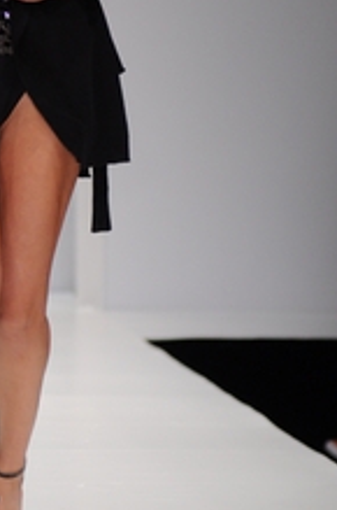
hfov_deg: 3.2
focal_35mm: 427
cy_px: 44
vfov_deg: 4.8
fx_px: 6024
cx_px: -13
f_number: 3.2
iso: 800
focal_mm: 120
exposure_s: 1/320
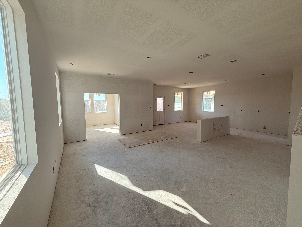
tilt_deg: -4.5
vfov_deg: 85.7
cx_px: 151
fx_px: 122
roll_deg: +0.5
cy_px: 114
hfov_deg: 102.1
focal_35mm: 14
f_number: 2.2
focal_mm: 2.22
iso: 64
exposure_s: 1/220
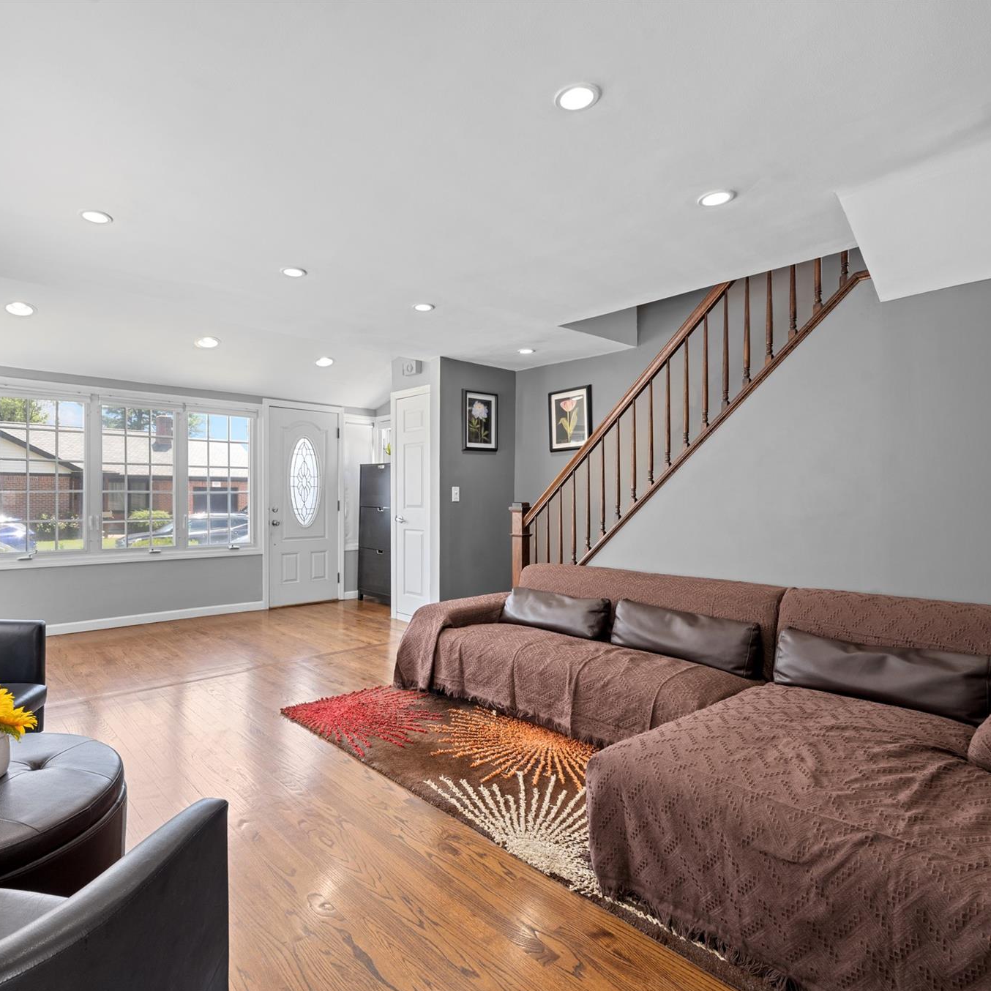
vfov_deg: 80.7
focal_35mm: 18
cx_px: 414
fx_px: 583
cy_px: 498
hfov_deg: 80.1
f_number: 10
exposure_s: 1/4
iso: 250
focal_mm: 14
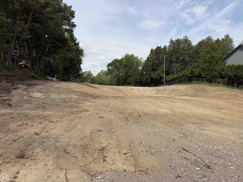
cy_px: 91
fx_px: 168
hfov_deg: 71.6
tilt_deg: -0.1
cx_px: 122
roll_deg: -1.4
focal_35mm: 24
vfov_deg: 56.8
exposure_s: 1/7353
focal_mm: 6.76
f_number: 1.78
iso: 80
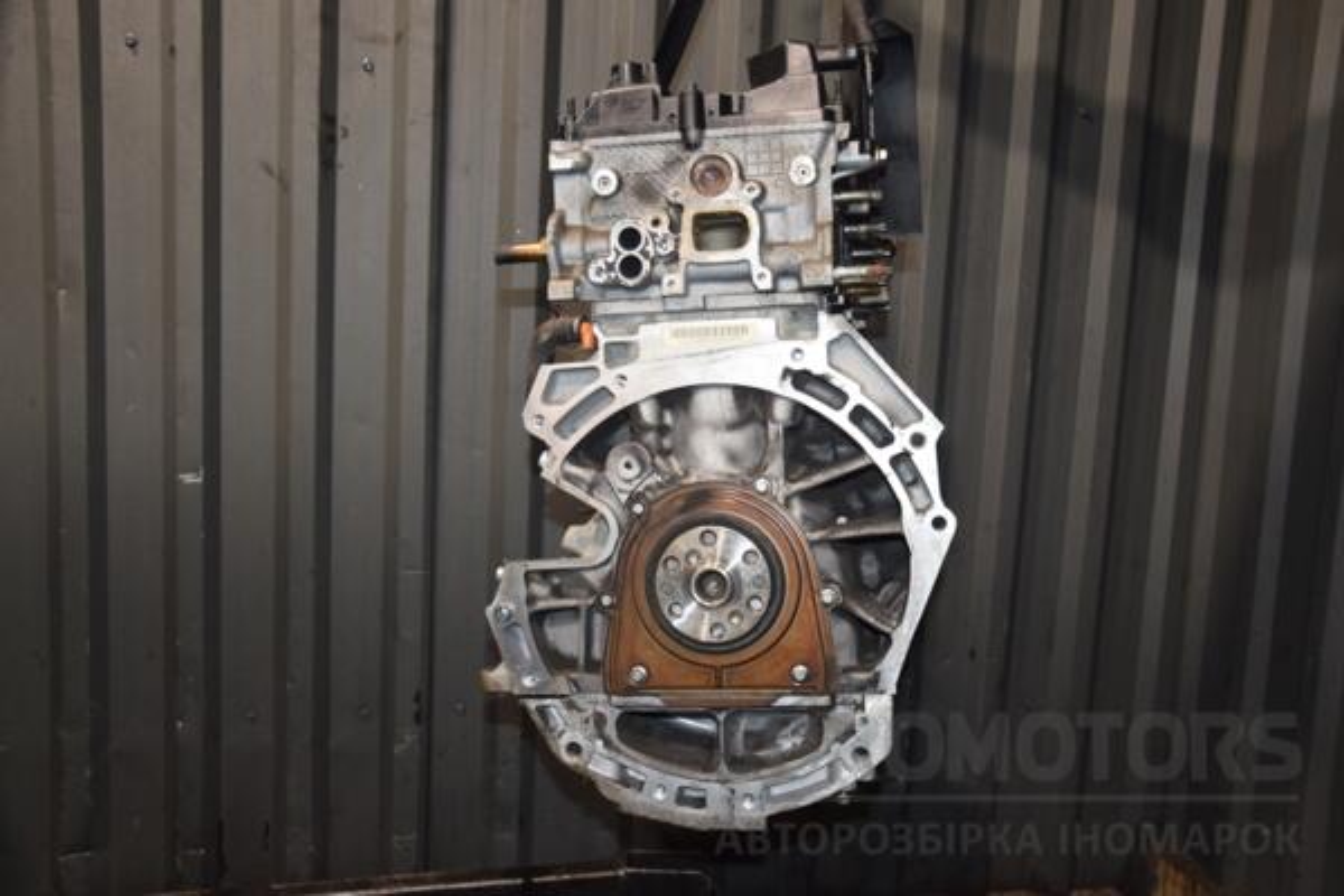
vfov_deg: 36.9
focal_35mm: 36
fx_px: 1344
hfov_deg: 53.1
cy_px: 448
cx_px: 672
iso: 800
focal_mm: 24
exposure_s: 1/60
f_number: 5
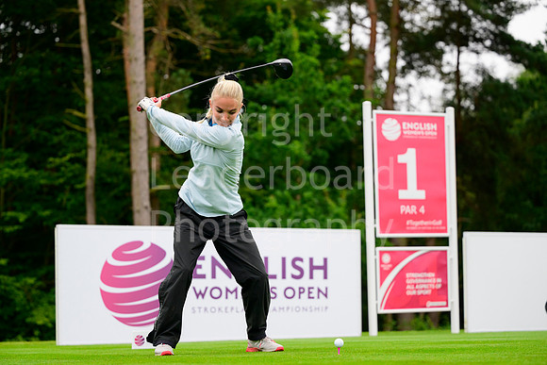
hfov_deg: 24.5
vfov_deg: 16.5
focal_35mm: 83
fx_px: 1261
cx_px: 274
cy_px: 182
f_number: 2.8
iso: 1000
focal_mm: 83
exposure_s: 1/3200
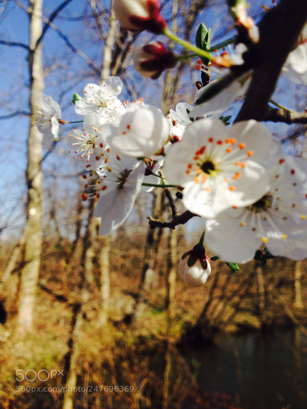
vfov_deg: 52.6
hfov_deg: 40.7
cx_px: 154
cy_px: 204
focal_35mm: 35
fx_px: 414
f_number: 2.4
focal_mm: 4.28
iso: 50
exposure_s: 1/1972
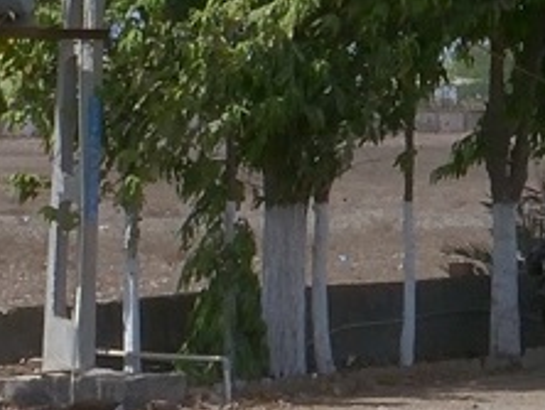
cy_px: -200
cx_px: 1142
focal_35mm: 266
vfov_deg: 5.5
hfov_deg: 7.1
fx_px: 4192
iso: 800
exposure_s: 1/250
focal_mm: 19
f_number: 22
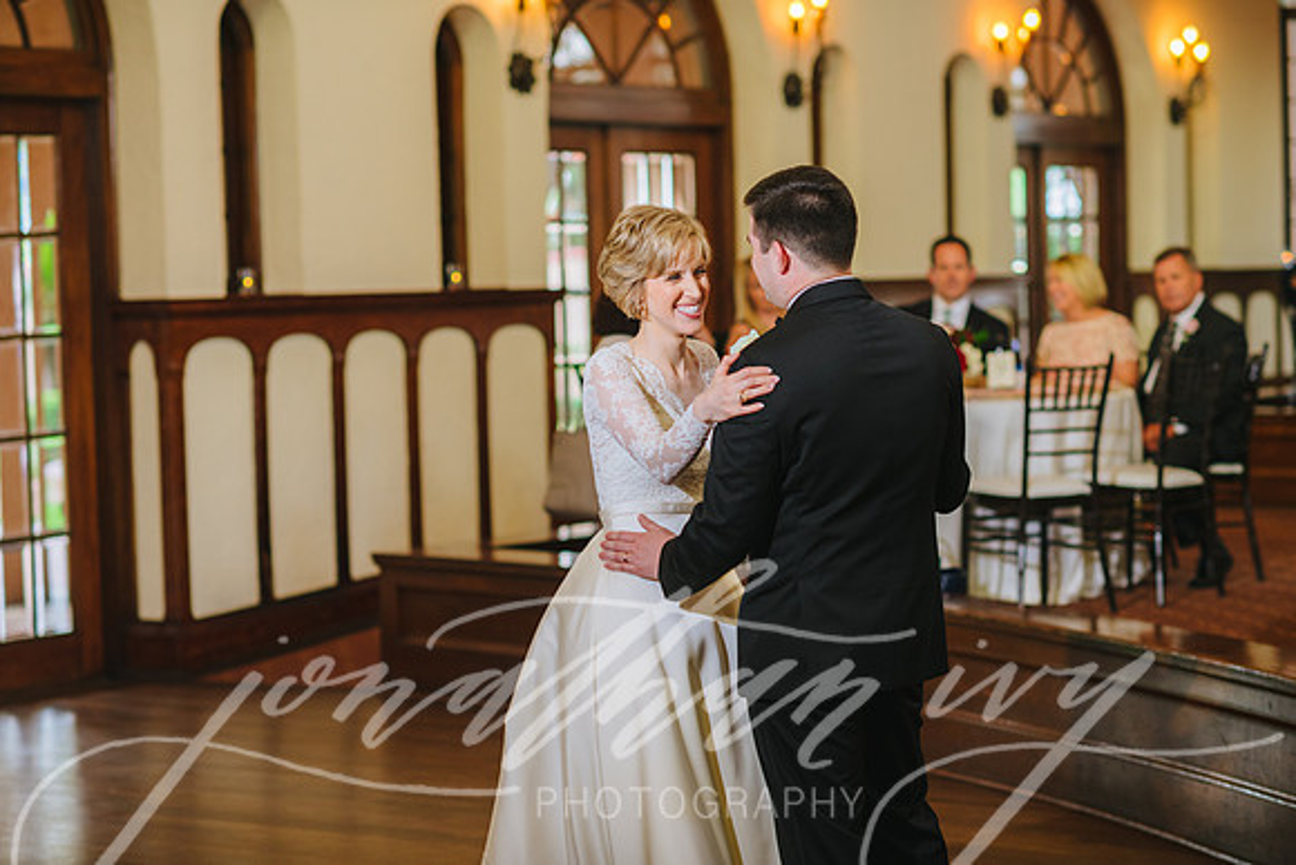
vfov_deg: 16.1
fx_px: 3061
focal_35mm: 85
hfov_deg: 23.9
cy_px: 432
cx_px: 648
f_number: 2.8
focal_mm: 85
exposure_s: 1/160
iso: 500
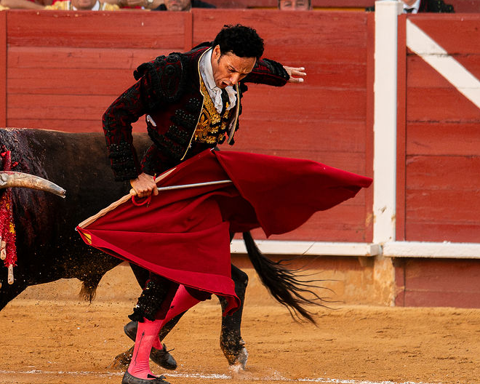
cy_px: 166
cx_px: 75
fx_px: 7018
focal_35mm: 494
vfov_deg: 3.1
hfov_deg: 3.9
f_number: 5.6
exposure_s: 1/1000
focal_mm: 252.9
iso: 2500
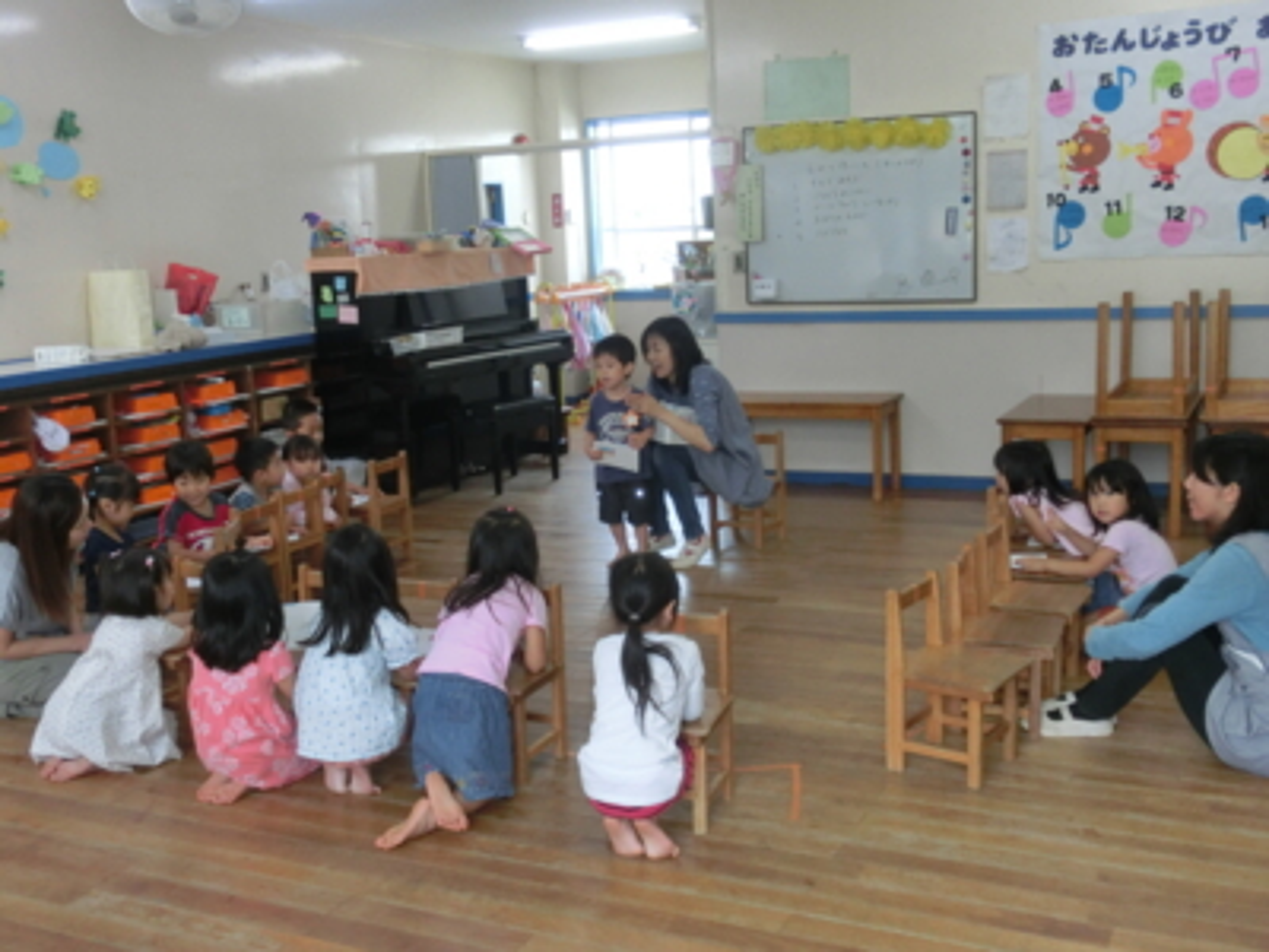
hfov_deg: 49.0
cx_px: 634
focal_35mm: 38
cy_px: 476
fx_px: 1393
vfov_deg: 37.7
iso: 320
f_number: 3.9
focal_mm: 6.67
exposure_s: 1/125
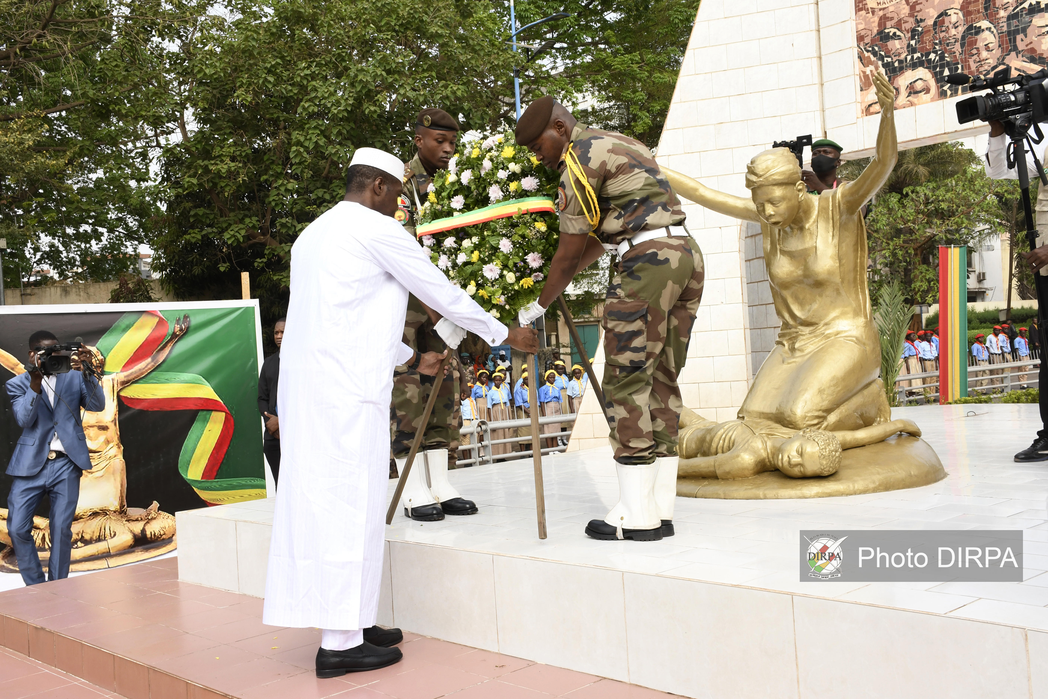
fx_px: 1048
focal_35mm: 36
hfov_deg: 53.1
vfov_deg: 36.9
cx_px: 524
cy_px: 350
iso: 500
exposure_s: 1/200
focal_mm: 24
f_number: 11
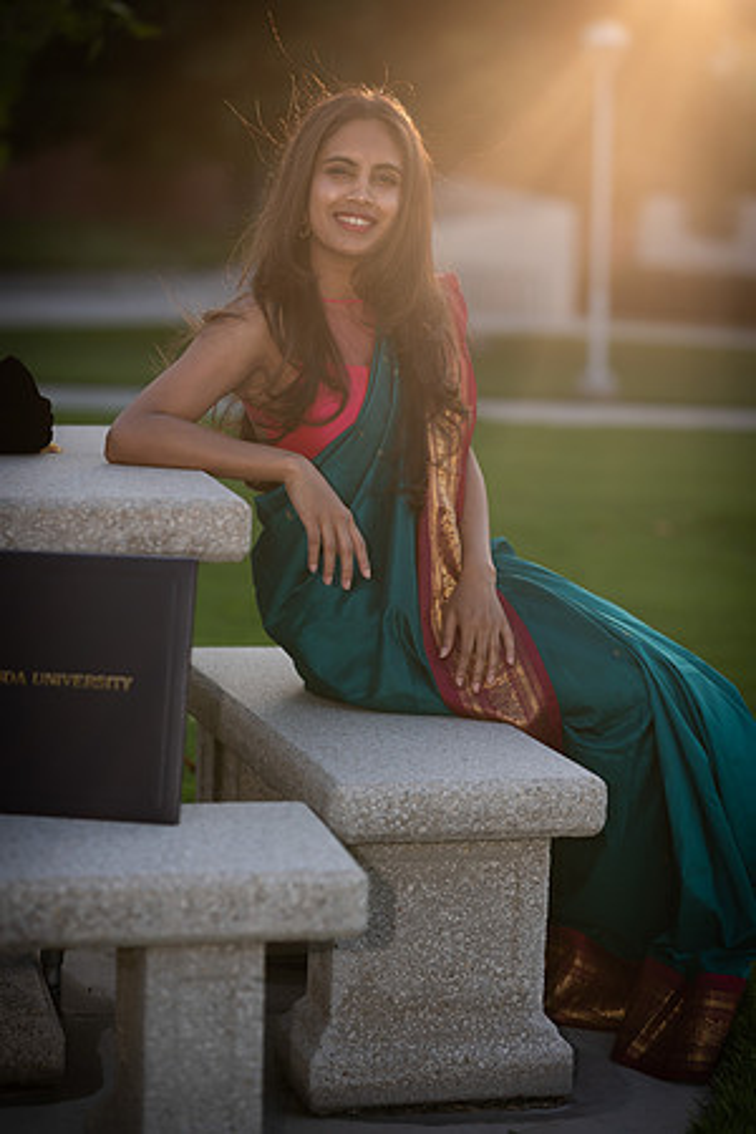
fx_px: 2677
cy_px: 567
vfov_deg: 23.9
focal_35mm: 85
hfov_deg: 16.1
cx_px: 378
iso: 100
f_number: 2.5
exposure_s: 1/640
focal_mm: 85
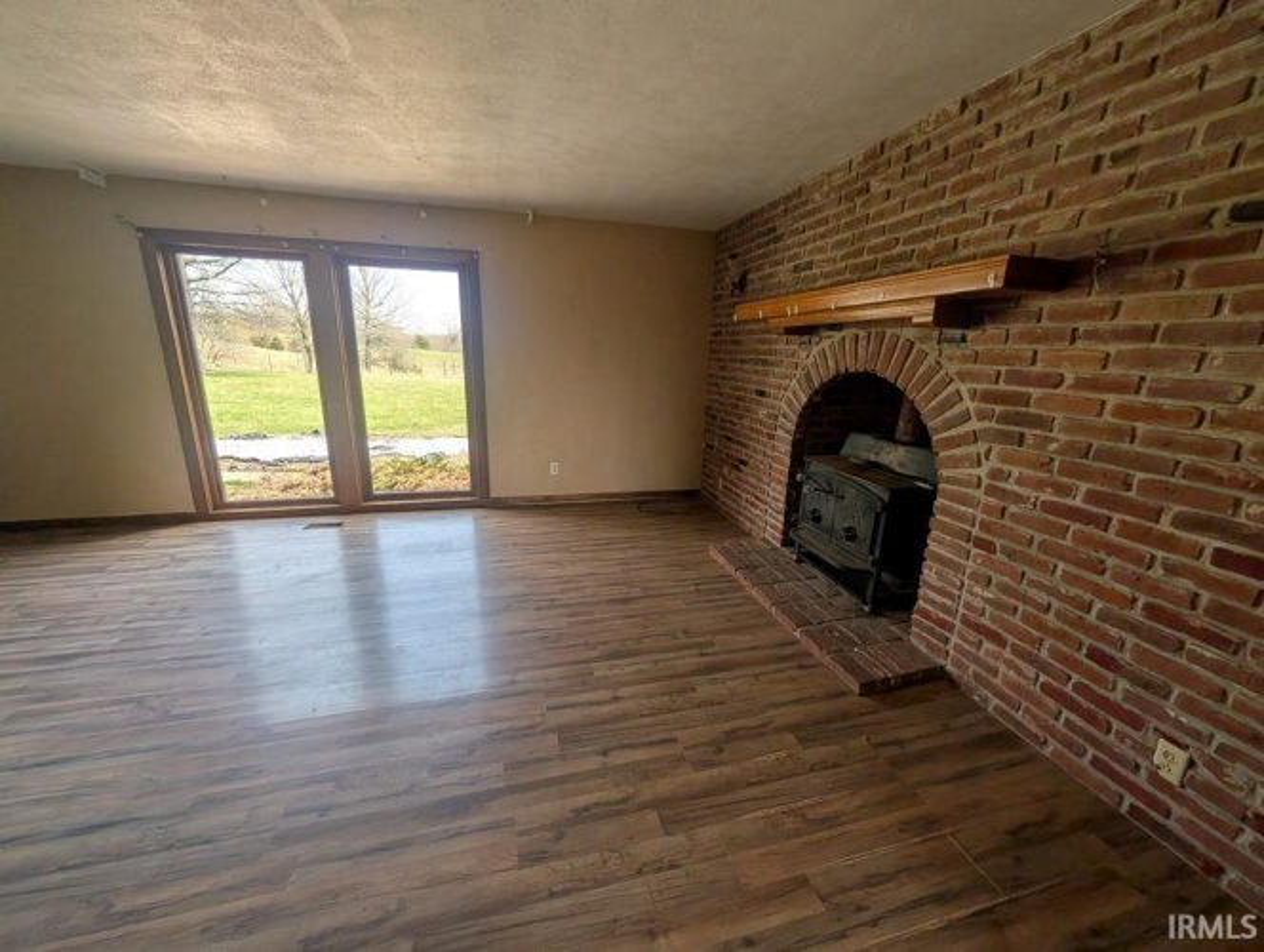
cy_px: 476
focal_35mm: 12
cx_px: 632
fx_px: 439
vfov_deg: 94.6
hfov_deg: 110.5
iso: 46
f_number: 1.7
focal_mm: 2.02
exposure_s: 1/375
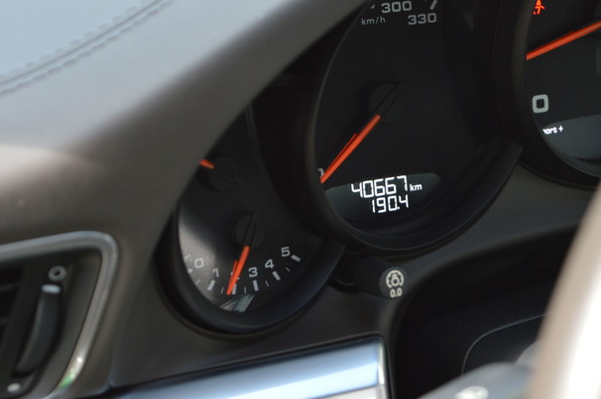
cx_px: 370
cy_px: 198
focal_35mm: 105
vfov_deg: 13.1
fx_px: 1745
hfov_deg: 19.5
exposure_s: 1/60
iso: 400
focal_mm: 55
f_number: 5.6
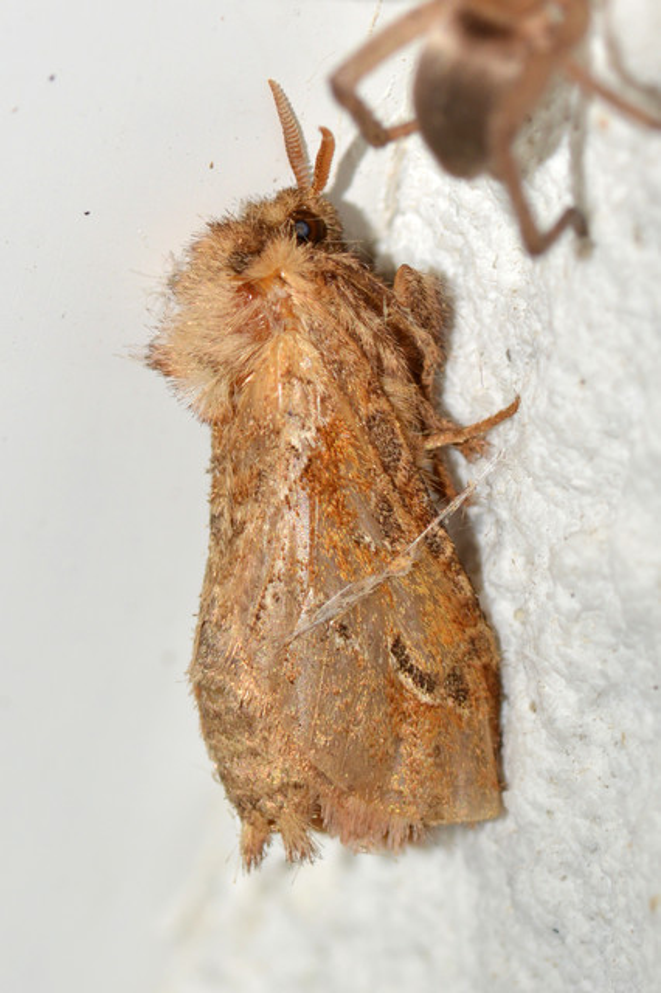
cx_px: 330
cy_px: 496
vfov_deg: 13.7
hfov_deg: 9.1
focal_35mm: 150
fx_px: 4135
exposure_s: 1/200
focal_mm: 100
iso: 100
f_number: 18
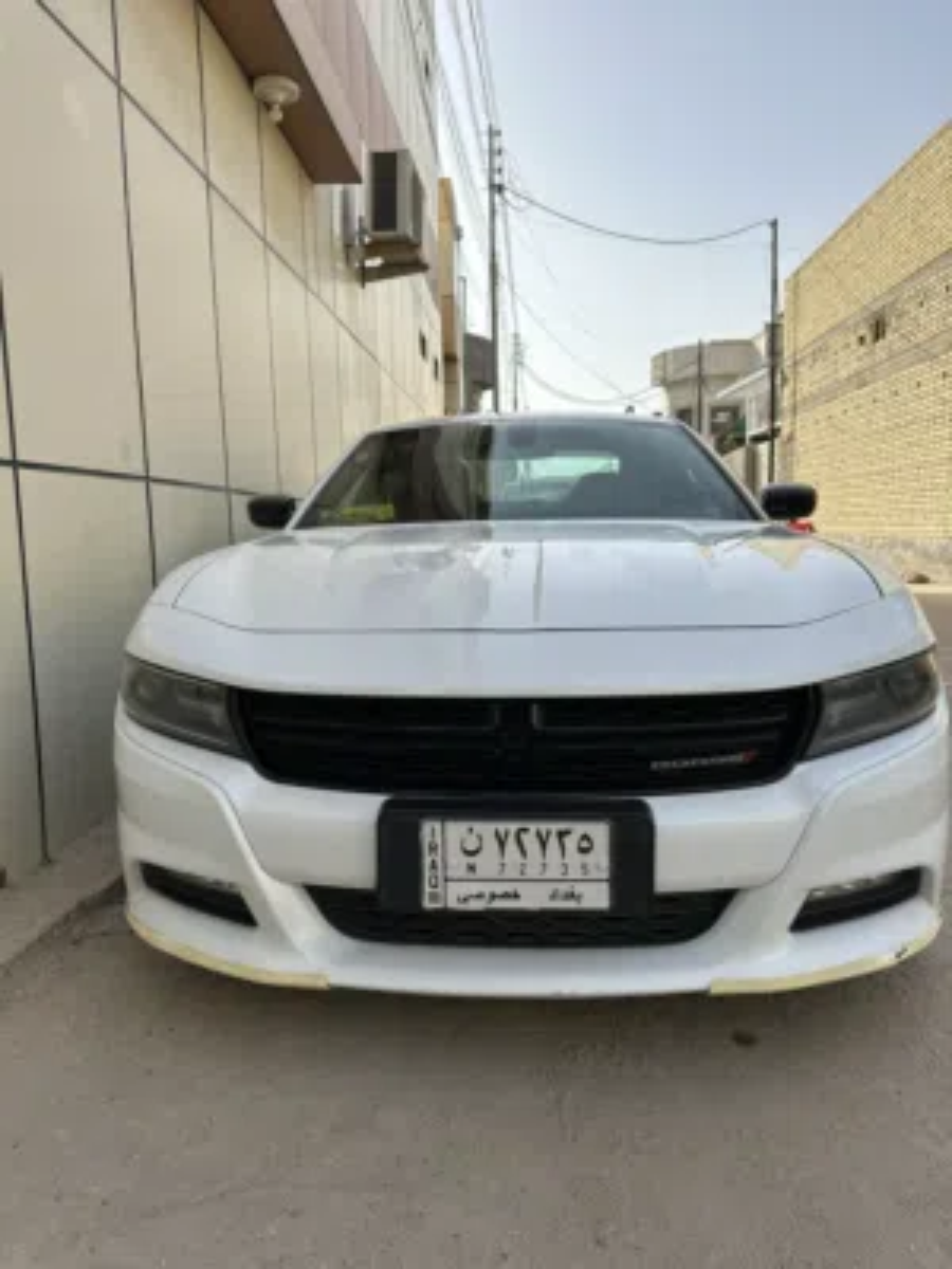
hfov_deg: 56.8
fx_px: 880
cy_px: 634
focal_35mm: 24
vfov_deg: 71.6
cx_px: 476
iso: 80
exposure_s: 1/2732
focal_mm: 6.86
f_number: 1.78
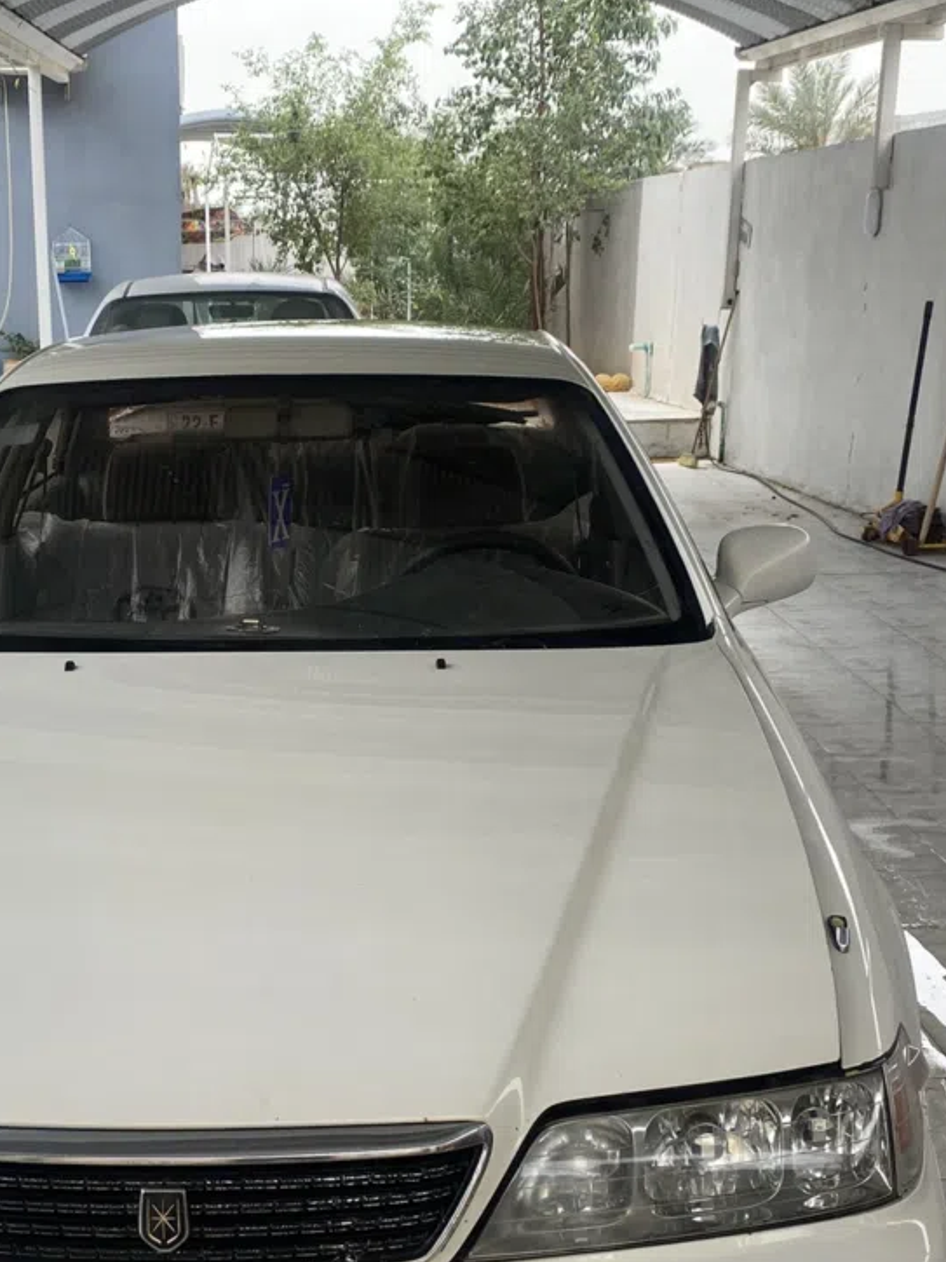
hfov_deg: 29.4
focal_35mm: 49
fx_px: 1785
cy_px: 824
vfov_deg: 38.5
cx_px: 301
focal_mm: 4.25
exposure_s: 1/919
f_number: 1.8
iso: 32
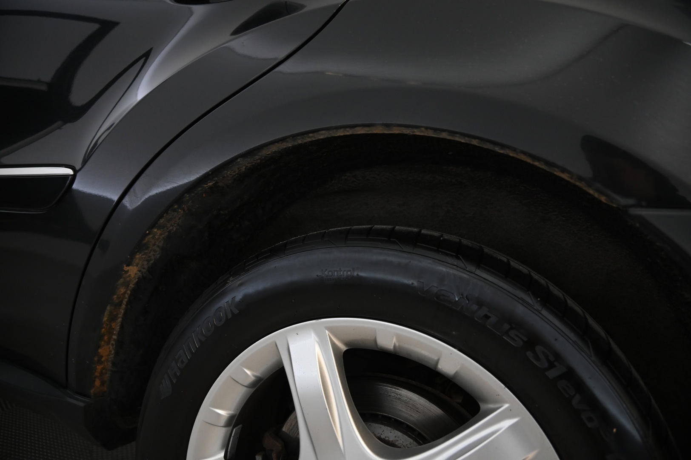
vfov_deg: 53.1
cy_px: 230
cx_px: 346
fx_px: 460
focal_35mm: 24
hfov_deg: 73.8
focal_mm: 24
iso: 2000
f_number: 4
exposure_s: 1/50
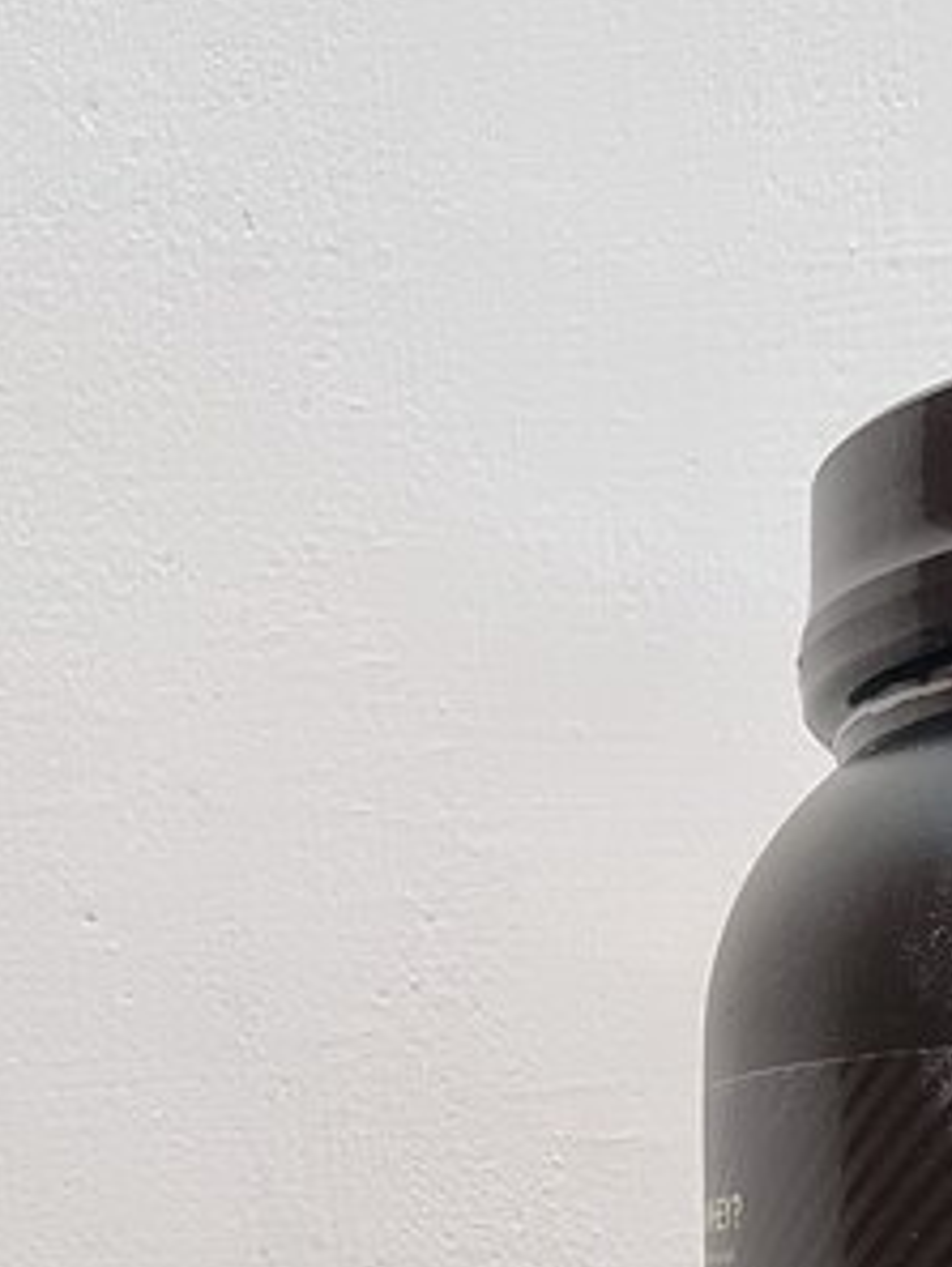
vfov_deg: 24.5
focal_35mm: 70
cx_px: 798
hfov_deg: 20.7
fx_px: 2565
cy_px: 1608
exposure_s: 1/50
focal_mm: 5.4
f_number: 1.8
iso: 640
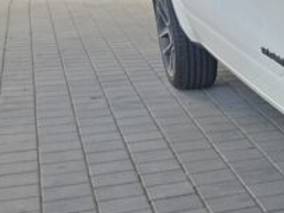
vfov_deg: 16.4
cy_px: 145
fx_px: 738
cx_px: 536
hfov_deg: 17.1
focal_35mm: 90
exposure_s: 1/1245
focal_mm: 6.25
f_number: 1.7
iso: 80
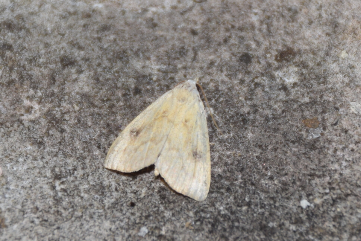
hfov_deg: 9.8
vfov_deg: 6.5
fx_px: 2106
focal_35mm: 210
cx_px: 180
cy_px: 120
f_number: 7.1
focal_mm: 140
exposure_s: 1/60
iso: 320
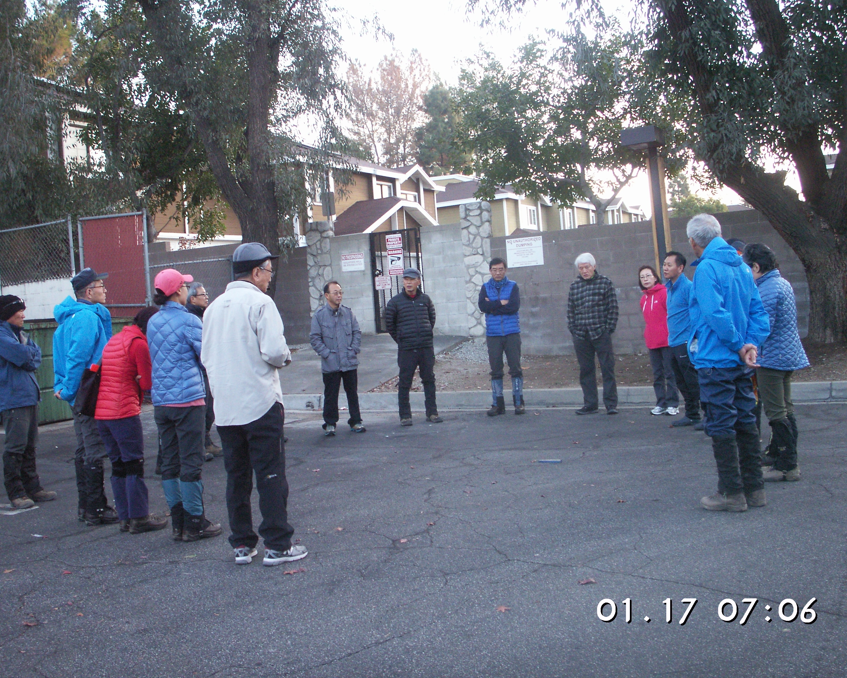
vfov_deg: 38.2
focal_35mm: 39
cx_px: 422
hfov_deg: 46.8
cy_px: 341
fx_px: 978
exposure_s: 1/40
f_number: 3.5
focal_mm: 7.7
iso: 160
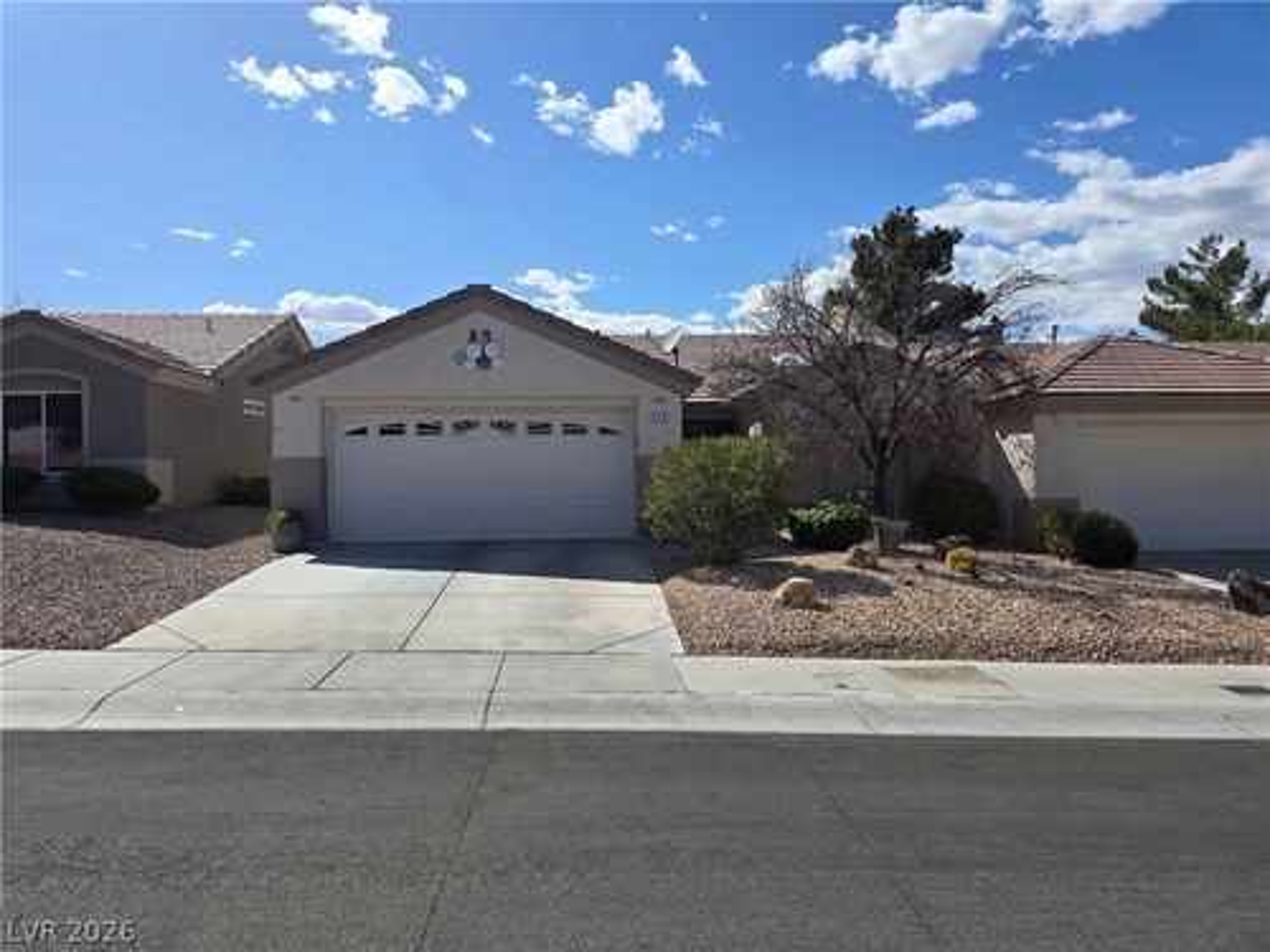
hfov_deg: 73.9
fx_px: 844
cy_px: 476
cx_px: 635
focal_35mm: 23
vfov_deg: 58.9
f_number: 1.7
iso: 12
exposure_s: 1/1258
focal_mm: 6.3
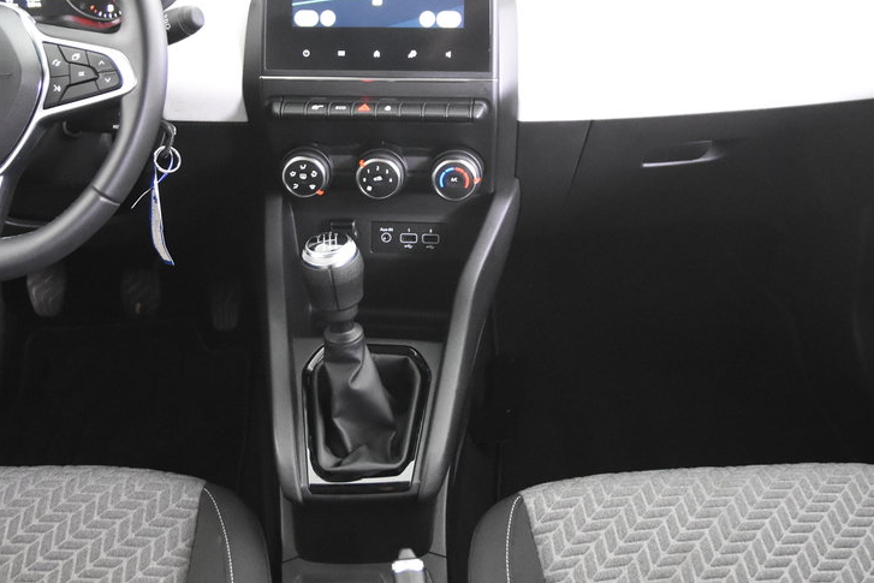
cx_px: 341
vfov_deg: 29.9
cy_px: 247
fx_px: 1090
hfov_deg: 43.4
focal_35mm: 45
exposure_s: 1/25
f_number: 2.8
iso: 4500
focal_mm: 17
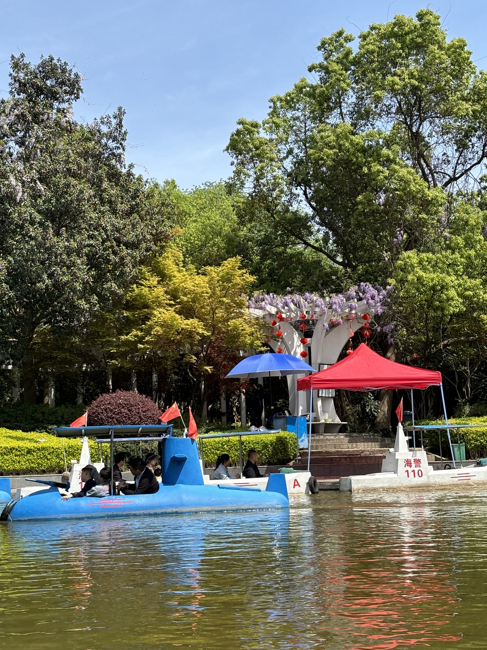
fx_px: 975
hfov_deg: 28.0
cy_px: 325
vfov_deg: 36.8
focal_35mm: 52
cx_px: 244
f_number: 1.6
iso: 32
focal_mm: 5.96
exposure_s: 1/1642
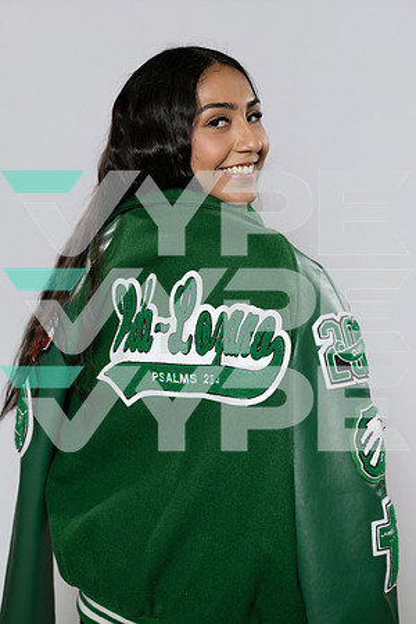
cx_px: 208
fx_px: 1023
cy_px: 312
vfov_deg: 33.9
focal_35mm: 59
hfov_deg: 23.0
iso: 100
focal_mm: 59
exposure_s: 1/100
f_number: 4
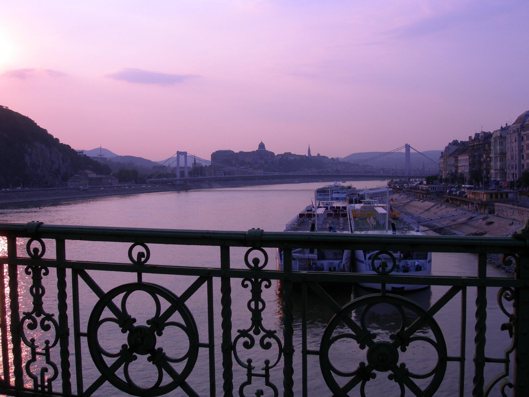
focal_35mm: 39
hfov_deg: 47.9
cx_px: 270
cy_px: 202
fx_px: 596
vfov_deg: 36.8
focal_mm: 7.8
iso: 50
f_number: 4.8
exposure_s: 1/550
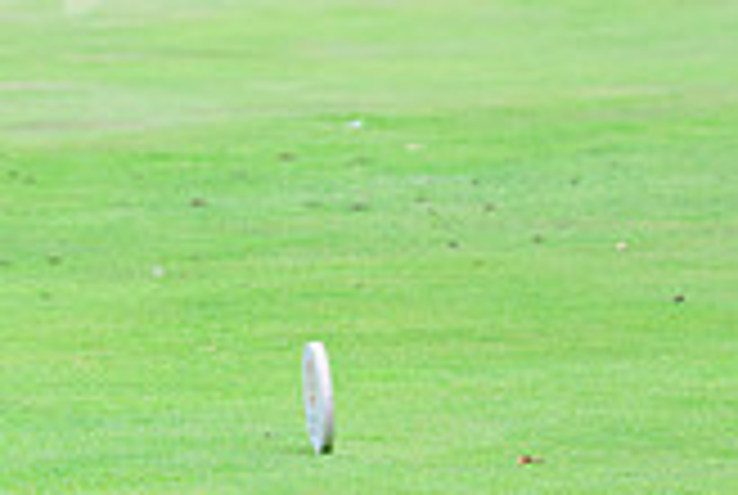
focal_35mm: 695
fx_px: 14273
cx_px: -261
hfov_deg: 3.0
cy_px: -212
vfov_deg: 2.0
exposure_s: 1/2000
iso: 1250
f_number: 4.8
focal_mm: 175
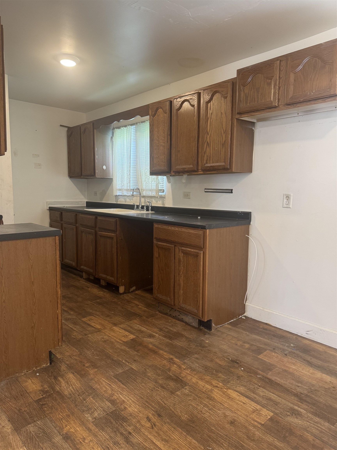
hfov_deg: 56.8
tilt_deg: -6.4
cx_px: 168
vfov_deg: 71.6
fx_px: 312
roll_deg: -0.1
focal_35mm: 24
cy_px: 225
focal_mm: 6.76
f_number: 1.78
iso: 200
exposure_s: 1/60
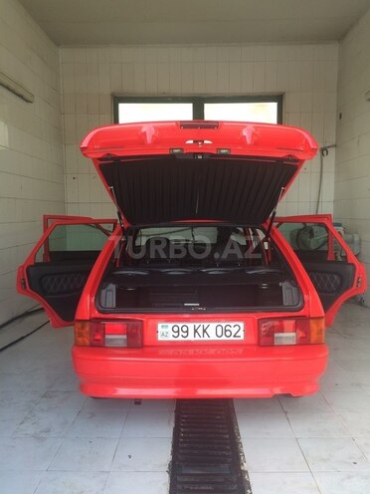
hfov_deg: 48.2
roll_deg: -0.1
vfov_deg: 61.7
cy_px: 247
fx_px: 413
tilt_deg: -6.4
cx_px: 185
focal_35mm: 29
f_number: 2.2
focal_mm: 4.15
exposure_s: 1/100
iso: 32
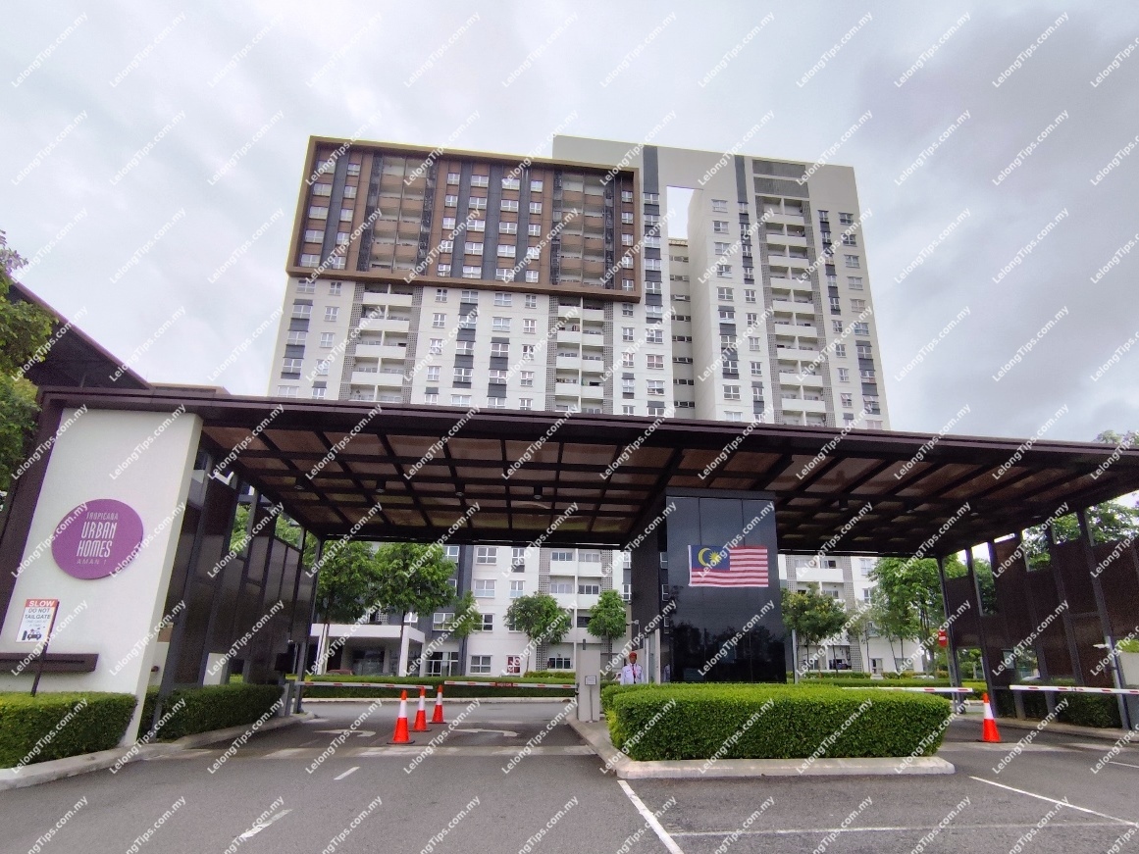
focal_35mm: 16
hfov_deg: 94.5
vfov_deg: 78.1
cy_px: 427
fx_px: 527
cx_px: 570
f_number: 2.2
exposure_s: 1/2315
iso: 50
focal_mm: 1.65
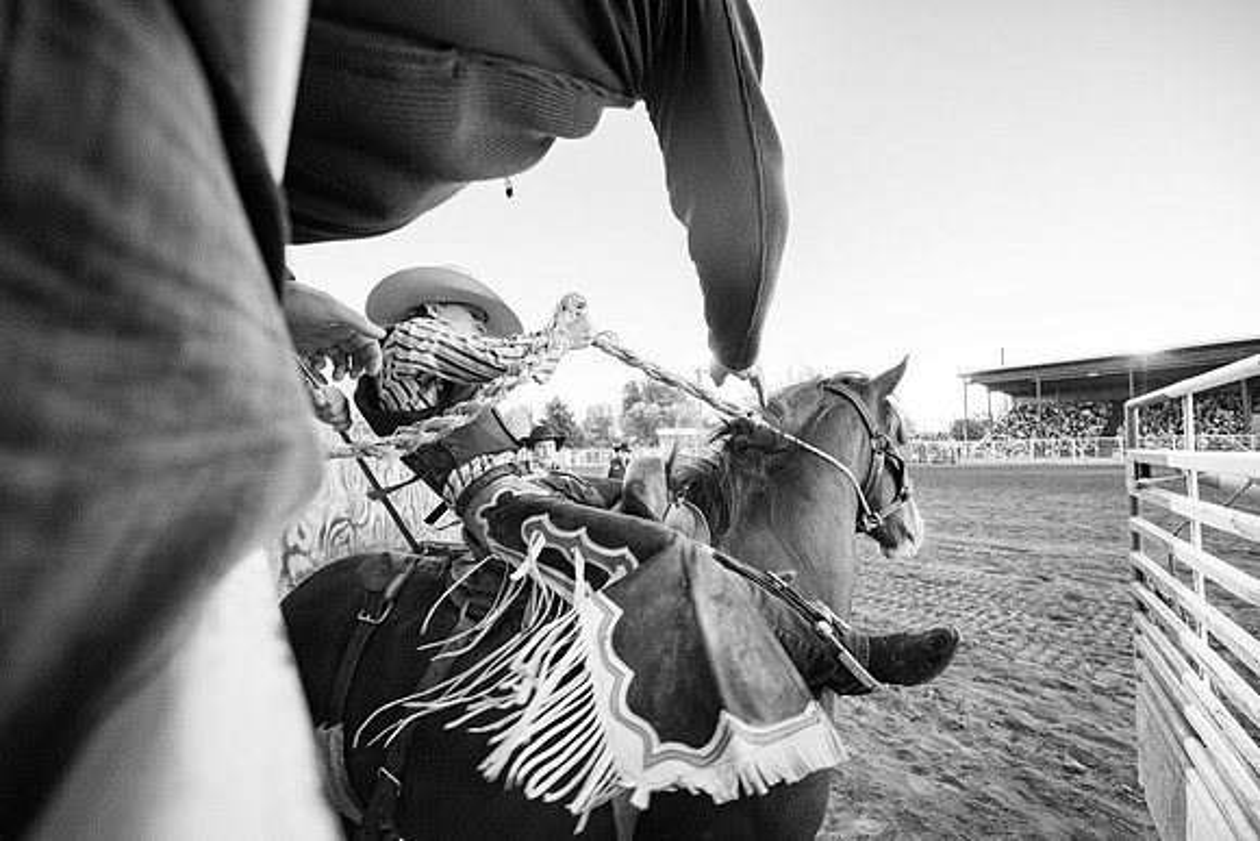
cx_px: 630
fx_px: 525
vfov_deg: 77.4
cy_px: 420
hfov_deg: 100.4
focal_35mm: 15
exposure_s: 1/500
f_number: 4
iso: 5000
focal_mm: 15
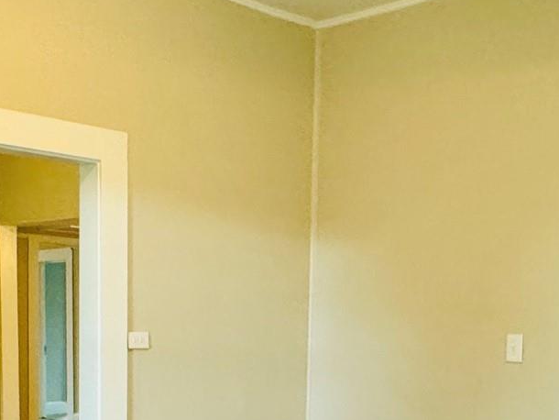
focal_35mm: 47
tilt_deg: -6.8
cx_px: 260
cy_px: 416
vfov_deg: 29.0
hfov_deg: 40.4
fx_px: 759
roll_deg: -1.7
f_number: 2.2
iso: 500
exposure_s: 1/60
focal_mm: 2.22
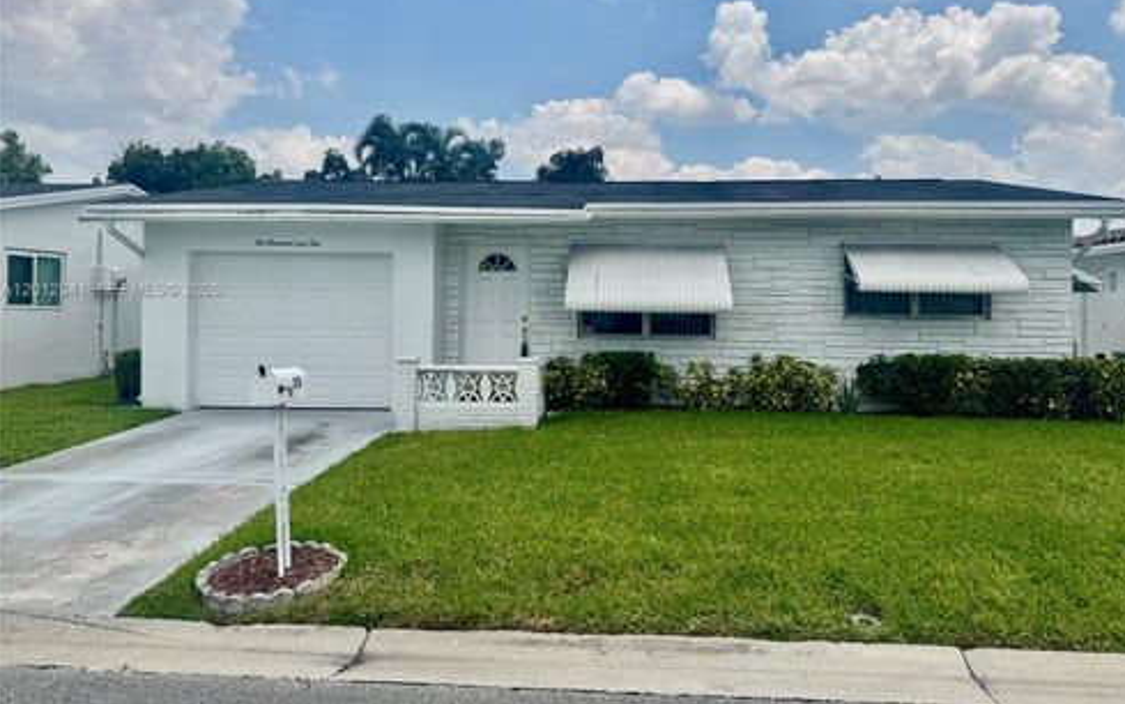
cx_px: 573
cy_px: 291
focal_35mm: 26
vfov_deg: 47.4
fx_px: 797
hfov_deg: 70.4
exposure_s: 1/7937
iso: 80
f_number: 1.78
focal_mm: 6.76
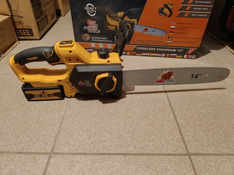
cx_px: 117
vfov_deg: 56.8
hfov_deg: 71.6
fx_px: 162
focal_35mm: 24
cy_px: 88
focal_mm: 6.14
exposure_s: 1/20
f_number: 1.65
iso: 2553
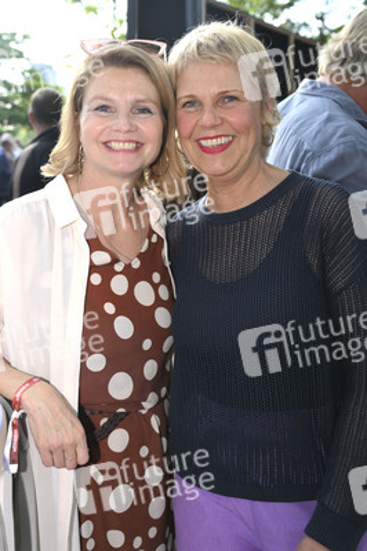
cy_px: 276
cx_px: 184
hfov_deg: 31.1
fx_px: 659
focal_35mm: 43
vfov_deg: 45.5
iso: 1000
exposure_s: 1/400
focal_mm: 43
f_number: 5.6
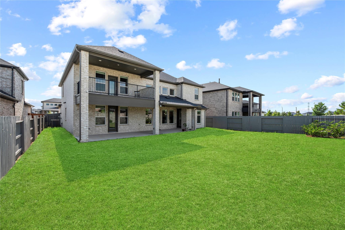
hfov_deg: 104.2
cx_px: 172
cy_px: 115
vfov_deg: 81.2
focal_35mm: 14
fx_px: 134
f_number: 8
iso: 100
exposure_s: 1/250
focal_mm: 14
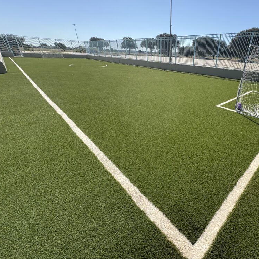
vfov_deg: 84.0
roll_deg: -2.2
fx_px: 144
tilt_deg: -27.9
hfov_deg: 80.9
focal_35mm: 17
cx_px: 175
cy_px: 132
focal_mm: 2.22
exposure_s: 1/1034
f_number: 2.2
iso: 50
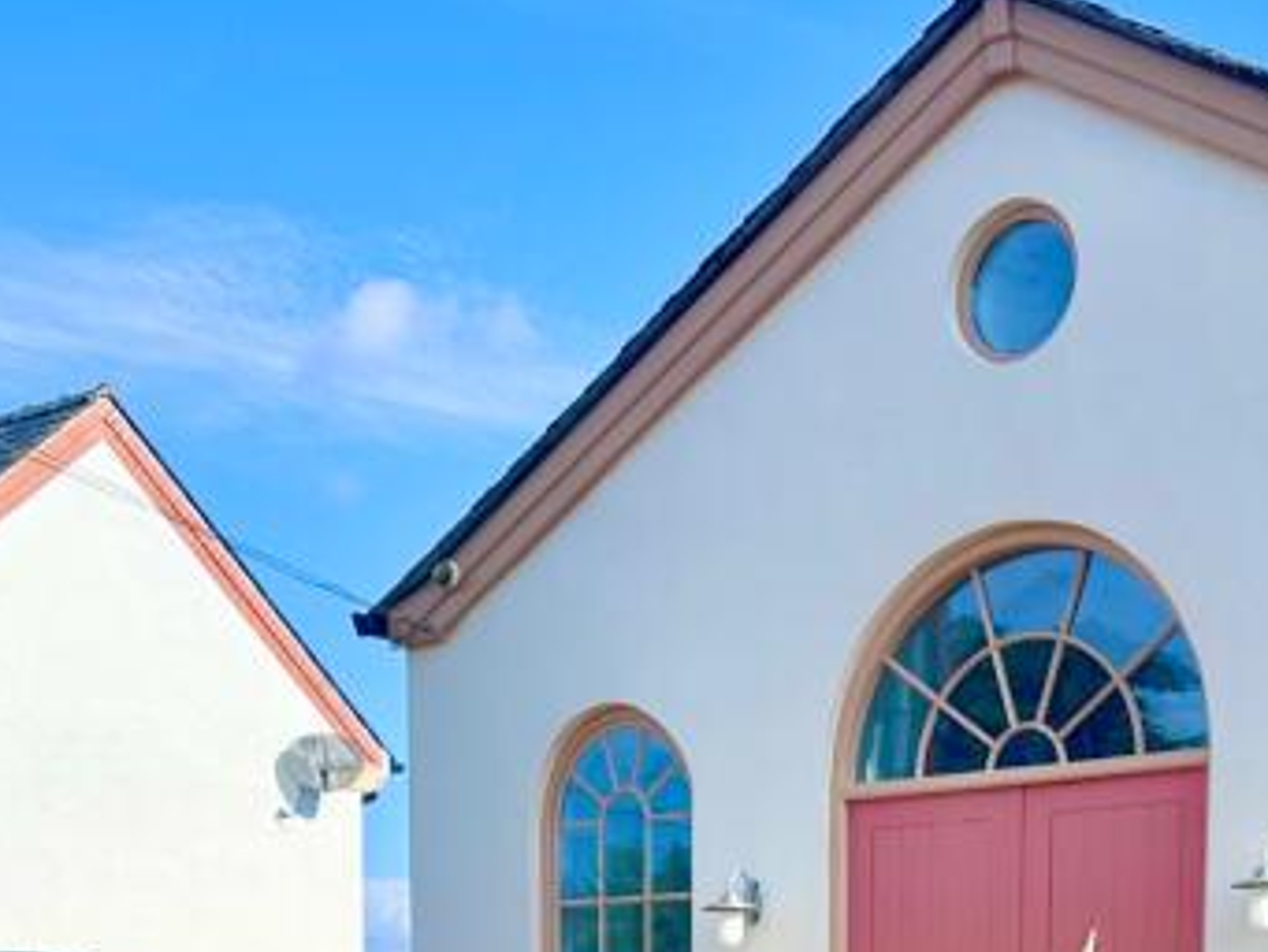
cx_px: 755
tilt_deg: -4.0
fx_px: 2638
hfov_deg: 27.0
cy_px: 1294
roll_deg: -0.2
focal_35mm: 72
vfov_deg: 18.7
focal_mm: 6.86
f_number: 1.78
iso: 80
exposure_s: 1/3861
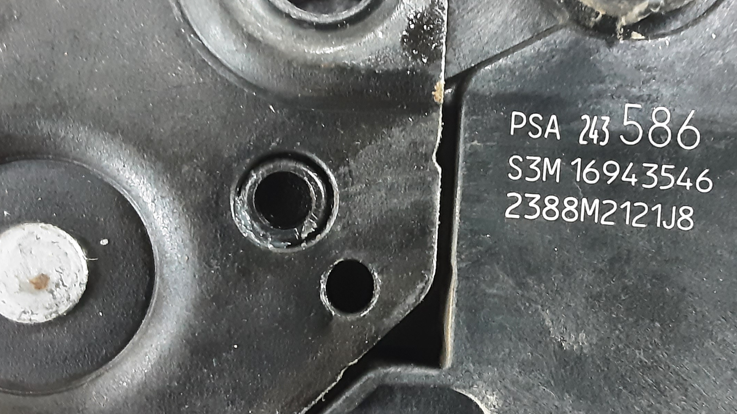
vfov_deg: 26.5
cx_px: 494
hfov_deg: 44.8
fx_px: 879
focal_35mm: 45
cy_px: 193
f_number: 1.9
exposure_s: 1/20
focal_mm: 2.91
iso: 400
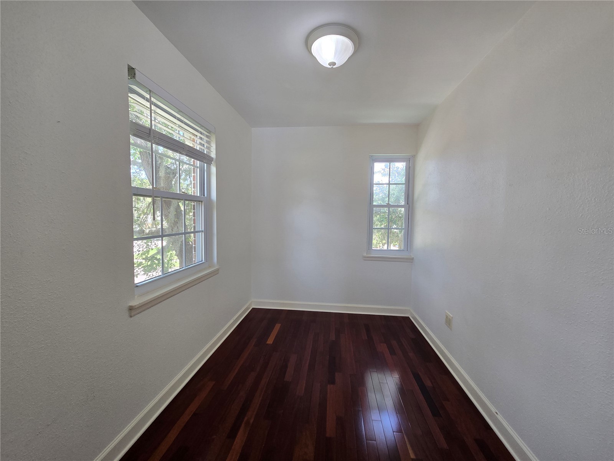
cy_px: 230
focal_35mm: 13
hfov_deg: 106.2
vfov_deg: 89.9
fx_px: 231
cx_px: 307
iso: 80
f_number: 2.2
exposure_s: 1/60
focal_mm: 2.2
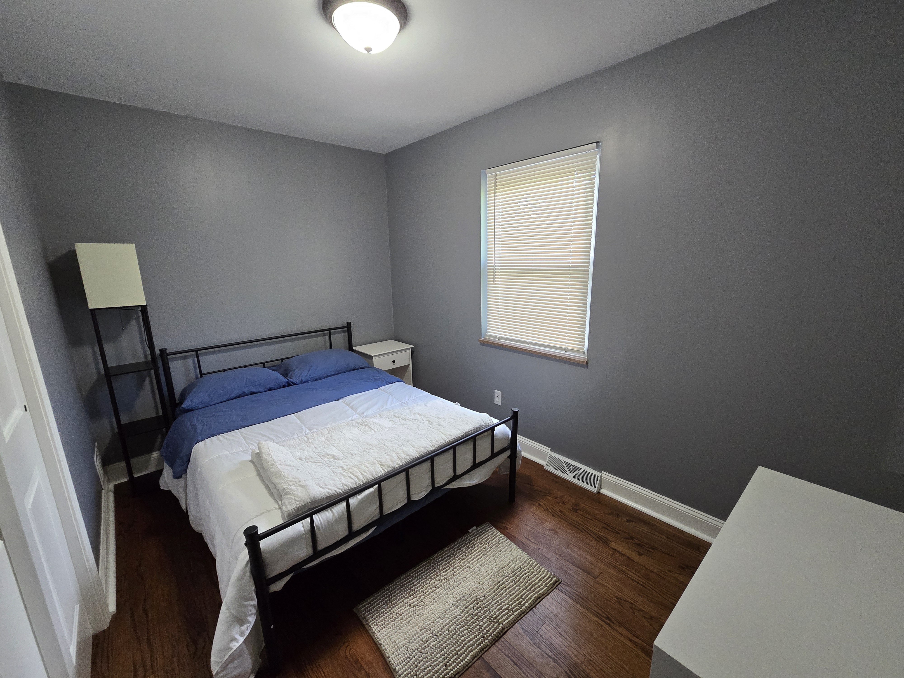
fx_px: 339
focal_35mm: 13
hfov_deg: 106.2
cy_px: 339
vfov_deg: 89.9
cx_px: 452
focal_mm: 2.2
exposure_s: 1/60
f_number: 2.2
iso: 400
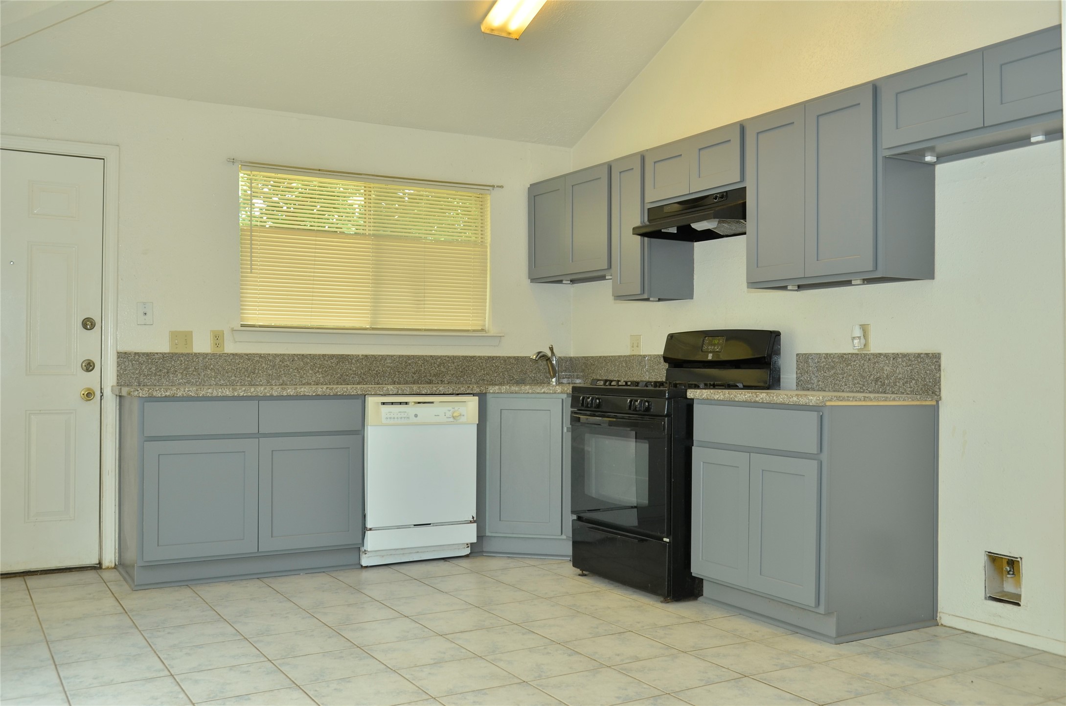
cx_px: 533
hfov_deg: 57.3
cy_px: 353
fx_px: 975
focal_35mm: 33
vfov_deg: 39.8
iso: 200
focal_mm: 22
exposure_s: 1/60
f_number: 5
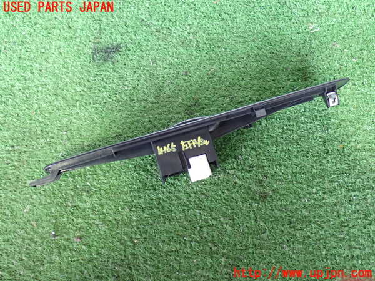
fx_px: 509
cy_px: 140
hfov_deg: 40.4
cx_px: 188
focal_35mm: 47
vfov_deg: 30.9
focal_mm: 8.4
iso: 800
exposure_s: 1/25
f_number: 3.1
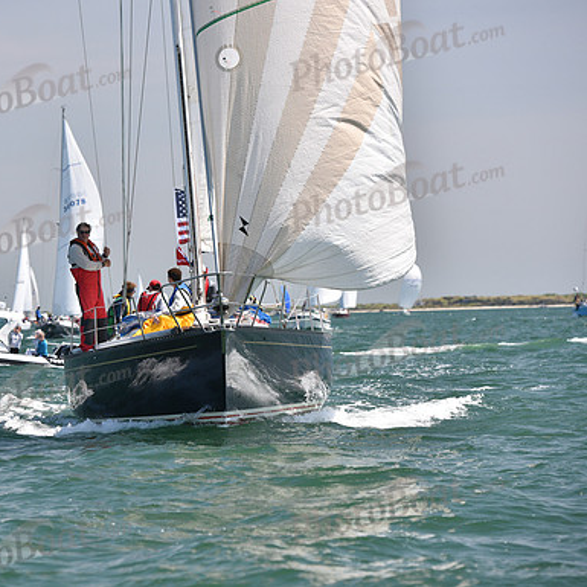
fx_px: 3319
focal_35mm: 173
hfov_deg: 10.1
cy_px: 294
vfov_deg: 10.1
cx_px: 212
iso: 320
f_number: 4.5
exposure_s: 1/800
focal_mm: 135
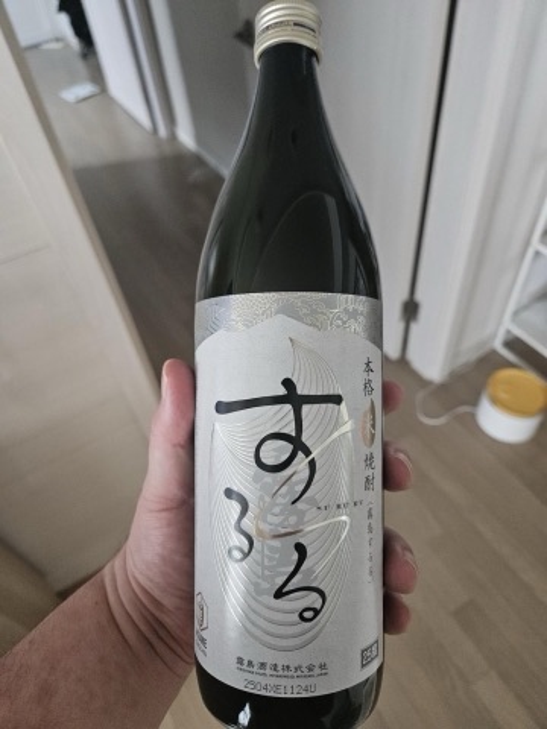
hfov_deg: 58.9
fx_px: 485
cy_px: 364
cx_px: 274
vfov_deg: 73.9
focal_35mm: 23
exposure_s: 1/60
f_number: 1.8
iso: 640
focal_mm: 5.4
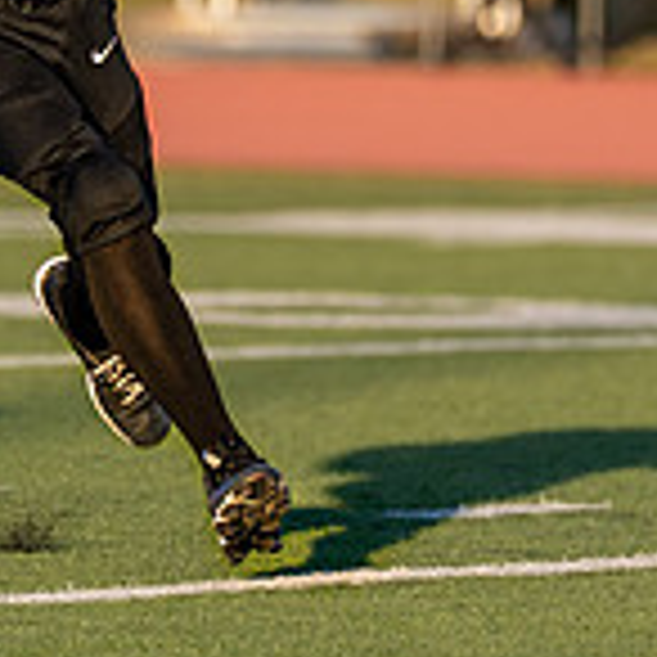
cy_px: -1
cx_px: 173
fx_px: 26390
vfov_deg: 1.4
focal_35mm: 1229
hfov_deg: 1.4
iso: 100
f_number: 2.8
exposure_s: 1/1000
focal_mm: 200
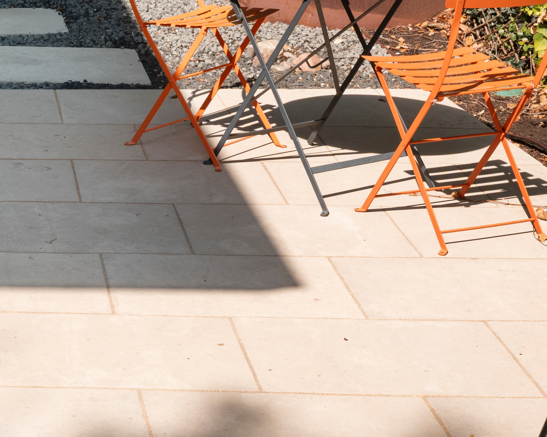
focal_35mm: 93
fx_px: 1505
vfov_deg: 14.8
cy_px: -298
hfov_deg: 19.4
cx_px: -110
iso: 200
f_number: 13
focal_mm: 33.1
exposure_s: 1/15
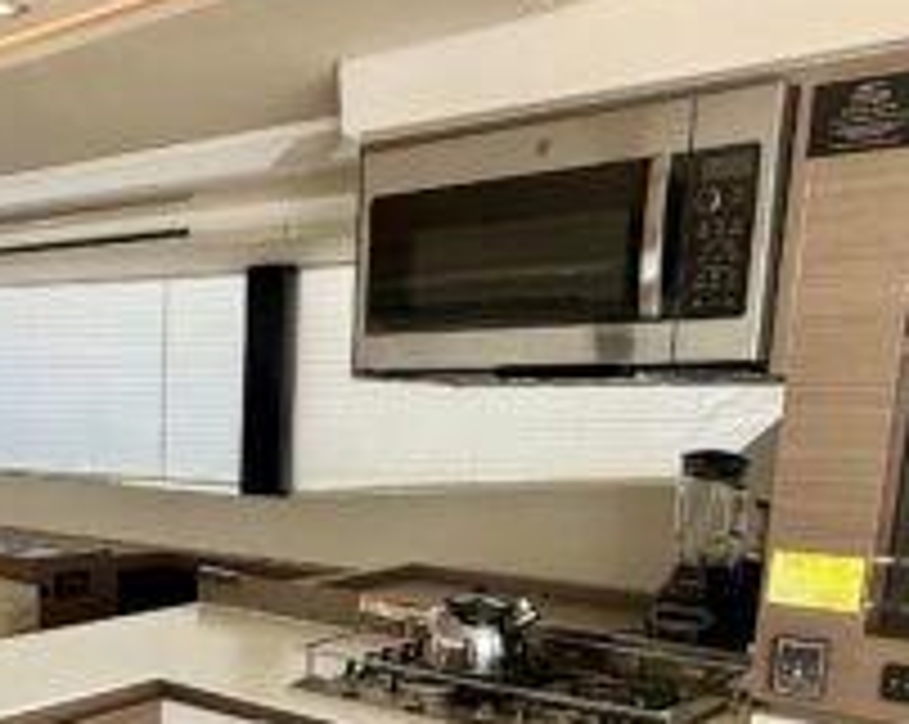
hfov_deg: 42.5
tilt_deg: -10.7
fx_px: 1128
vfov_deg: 33.9
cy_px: 632
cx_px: 220
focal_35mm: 42
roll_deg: -2.4
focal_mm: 2.22
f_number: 2.2
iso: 50
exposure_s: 1/164
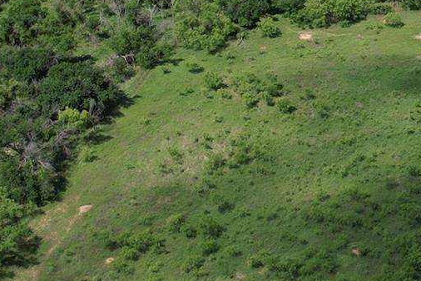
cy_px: 26
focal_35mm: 89
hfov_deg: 21.4
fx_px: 1040
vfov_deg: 15.2
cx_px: 489
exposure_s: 1/1600
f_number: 2.8
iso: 100
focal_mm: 8.38
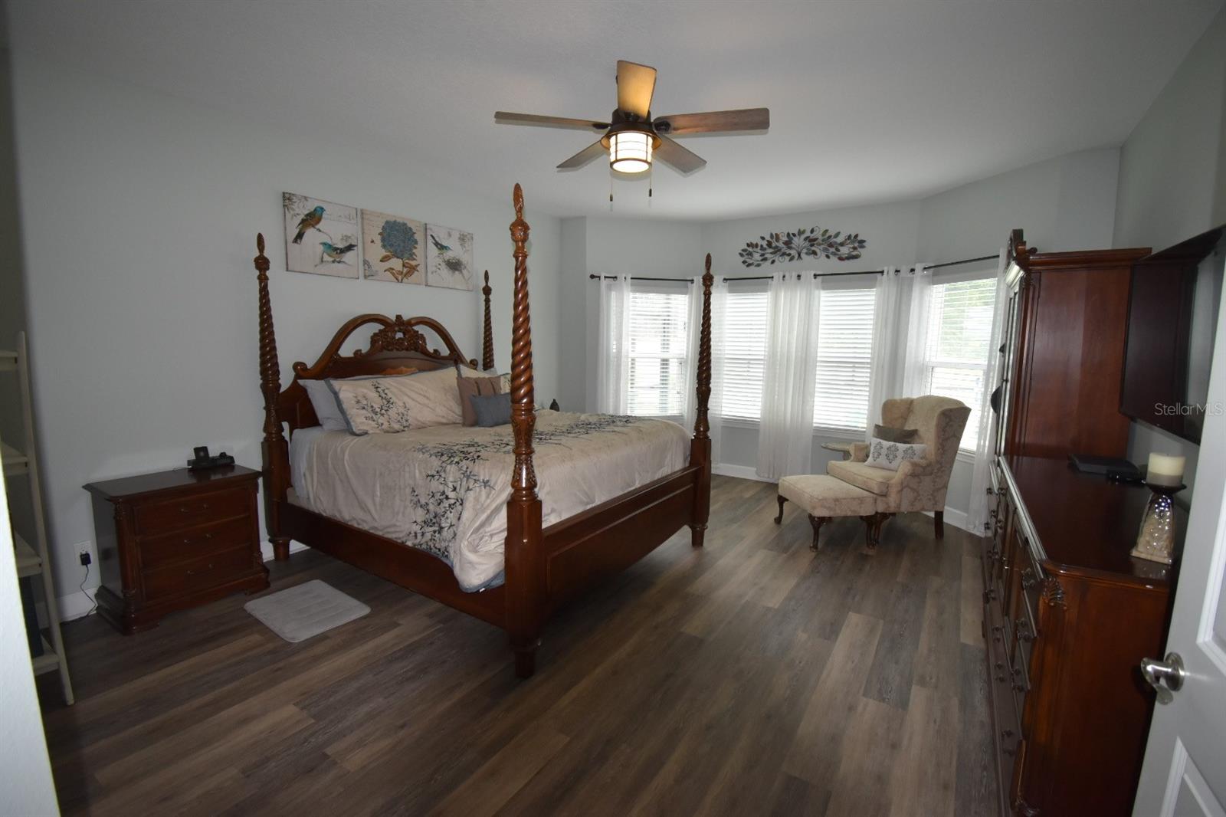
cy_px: 408
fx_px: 511
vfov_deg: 77.3
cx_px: 613
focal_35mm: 15
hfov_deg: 100.4
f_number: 4.5
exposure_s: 1/60
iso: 1000
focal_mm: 10
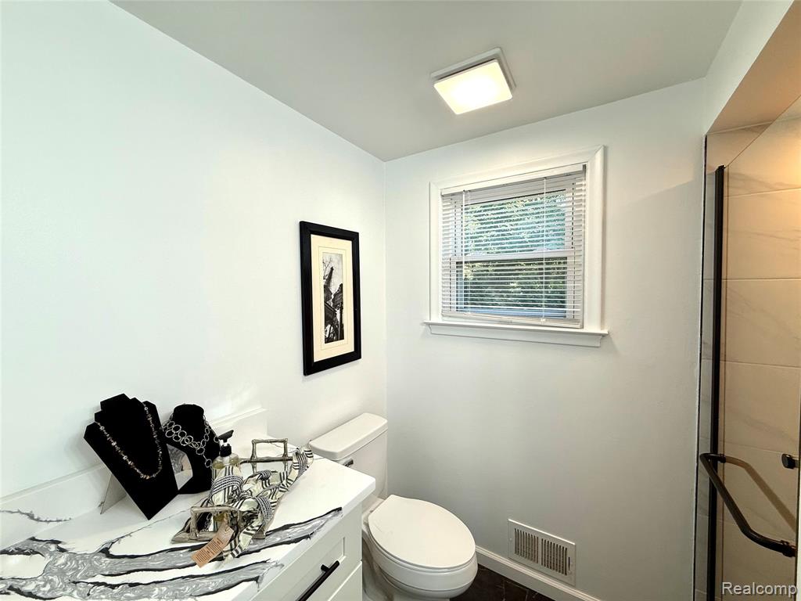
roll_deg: +0.2
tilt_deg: -1.9
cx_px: 400
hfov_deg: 102.1
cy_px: 300
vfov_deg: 85.7
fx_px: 324
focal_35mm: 14
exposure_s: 1/120
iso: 50
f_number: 2.2
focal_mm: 2.22
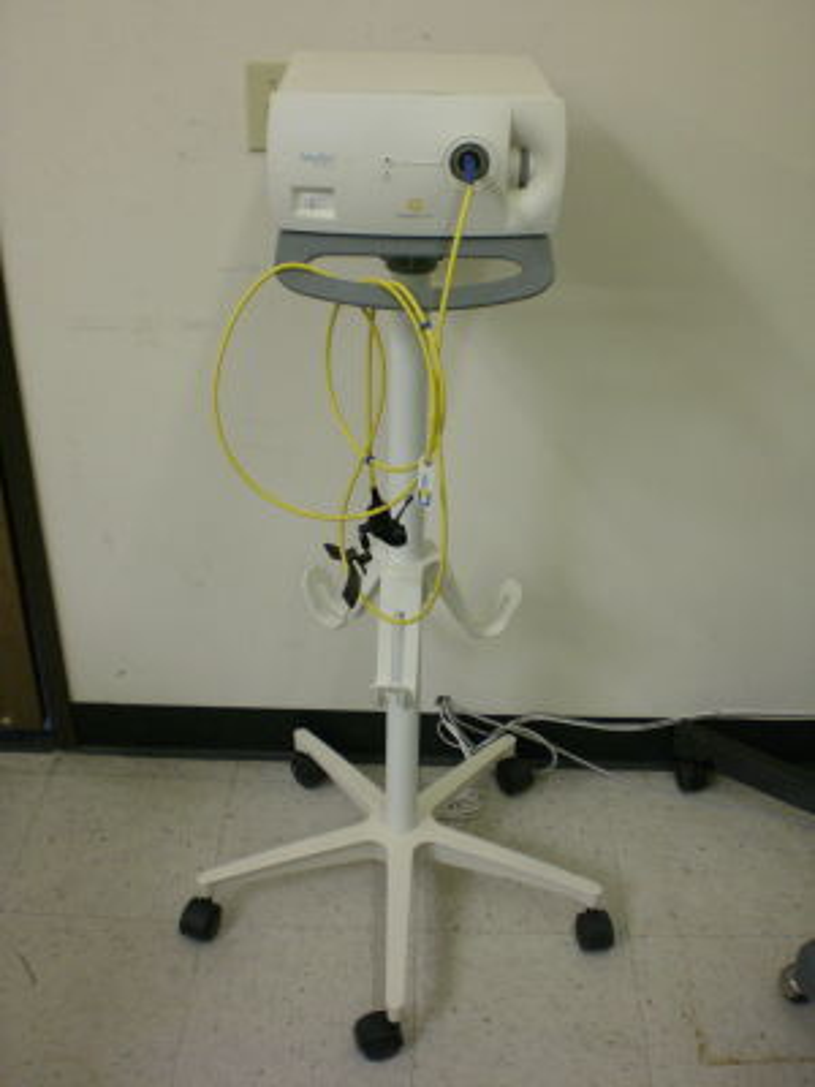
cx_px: 408
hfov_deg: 37.7
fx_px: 1193
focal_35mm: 38
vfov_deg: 49.0
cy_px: 544
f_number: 3.1
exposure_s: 1/60
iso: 200
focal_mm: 6.3
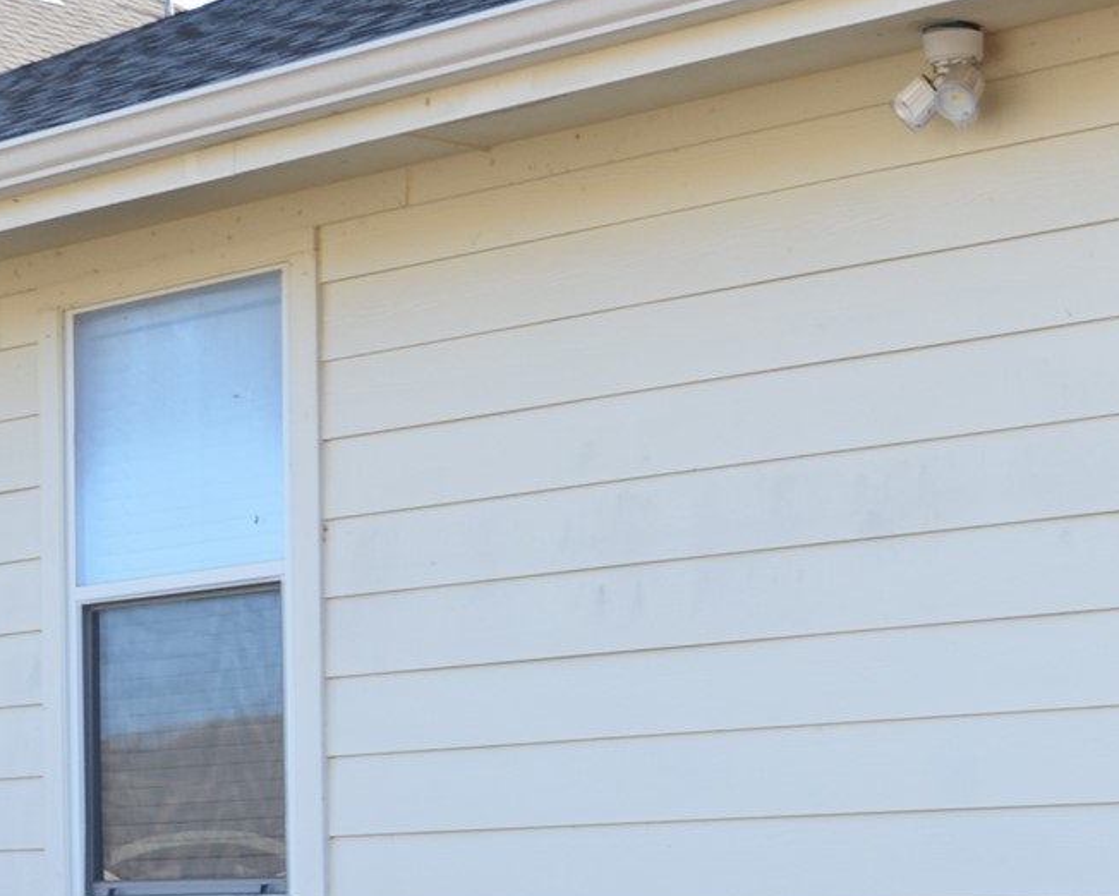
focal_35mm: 99
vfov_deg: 15.3
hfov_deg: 19.2
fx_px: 3265
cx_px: 948
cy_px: 947
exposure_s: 1/200
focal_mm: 21
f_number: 7.1
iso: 200
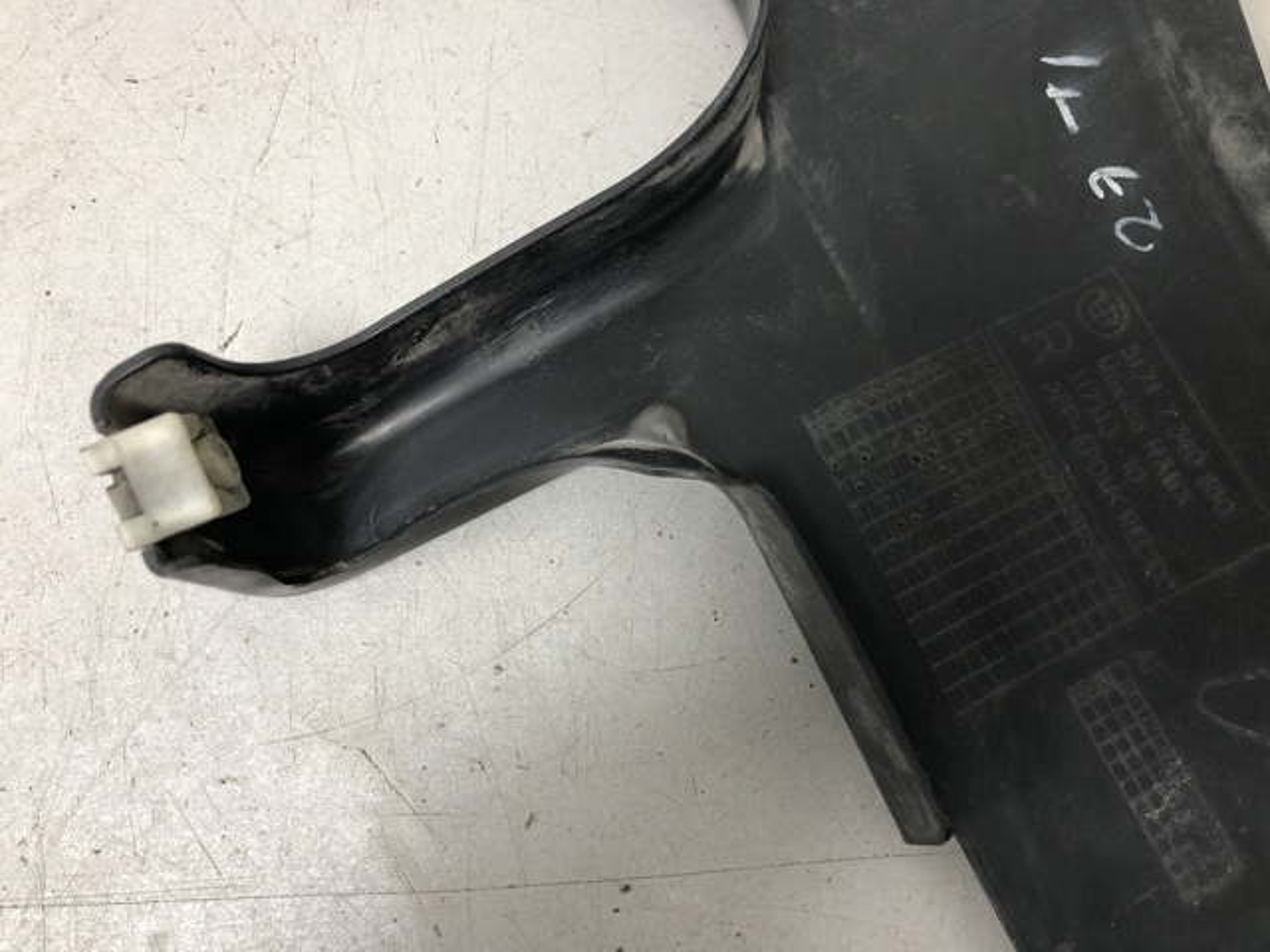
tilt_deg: -76.3
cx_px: 635
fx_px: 1027
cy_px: 476
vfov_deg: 49.7
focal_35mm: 28
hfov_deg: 63.4
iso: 40
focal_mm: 4
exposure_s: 1/17
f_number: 1.8
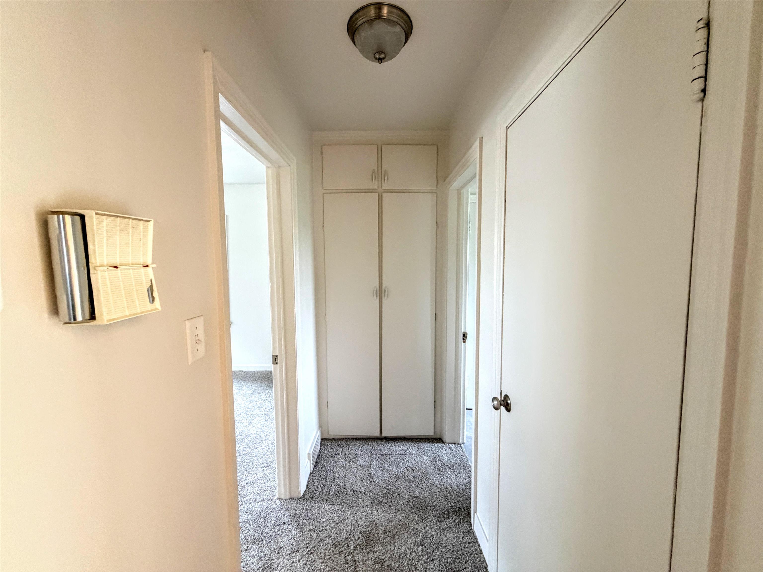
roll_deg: +0.8
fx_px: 309
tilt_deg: -3.7
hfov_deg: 102.1
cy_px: 286
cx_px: 382
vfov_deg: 85.7
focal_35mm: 14
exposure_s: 1/60
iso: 400
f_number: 2.2
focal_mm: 2.22
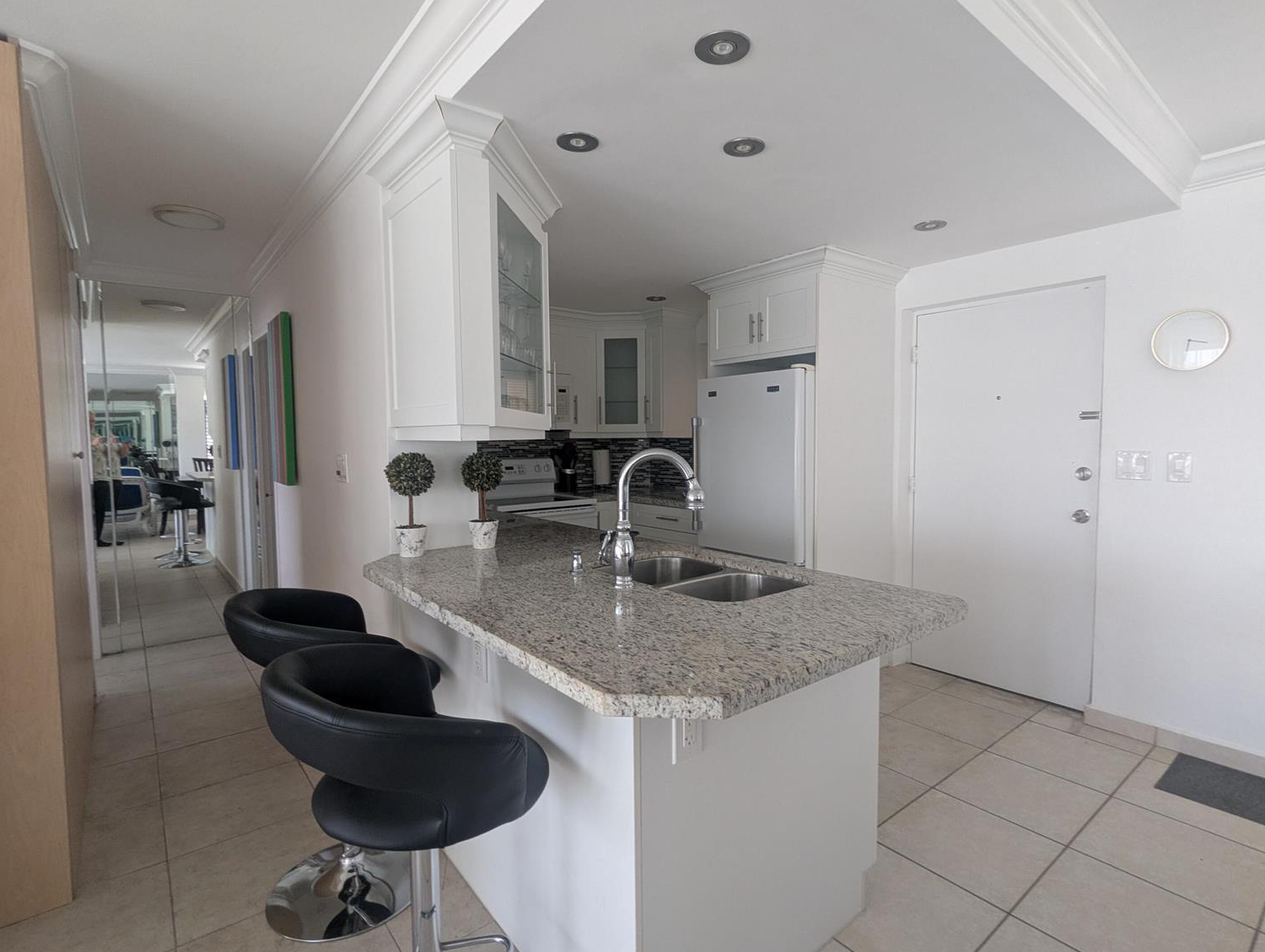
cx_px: 655
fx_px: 622
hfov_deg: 90.9
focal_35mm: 17
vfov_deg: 74.9
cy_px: 476
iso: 51
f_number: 2.2
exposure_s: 1/31.6
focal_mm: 2.35
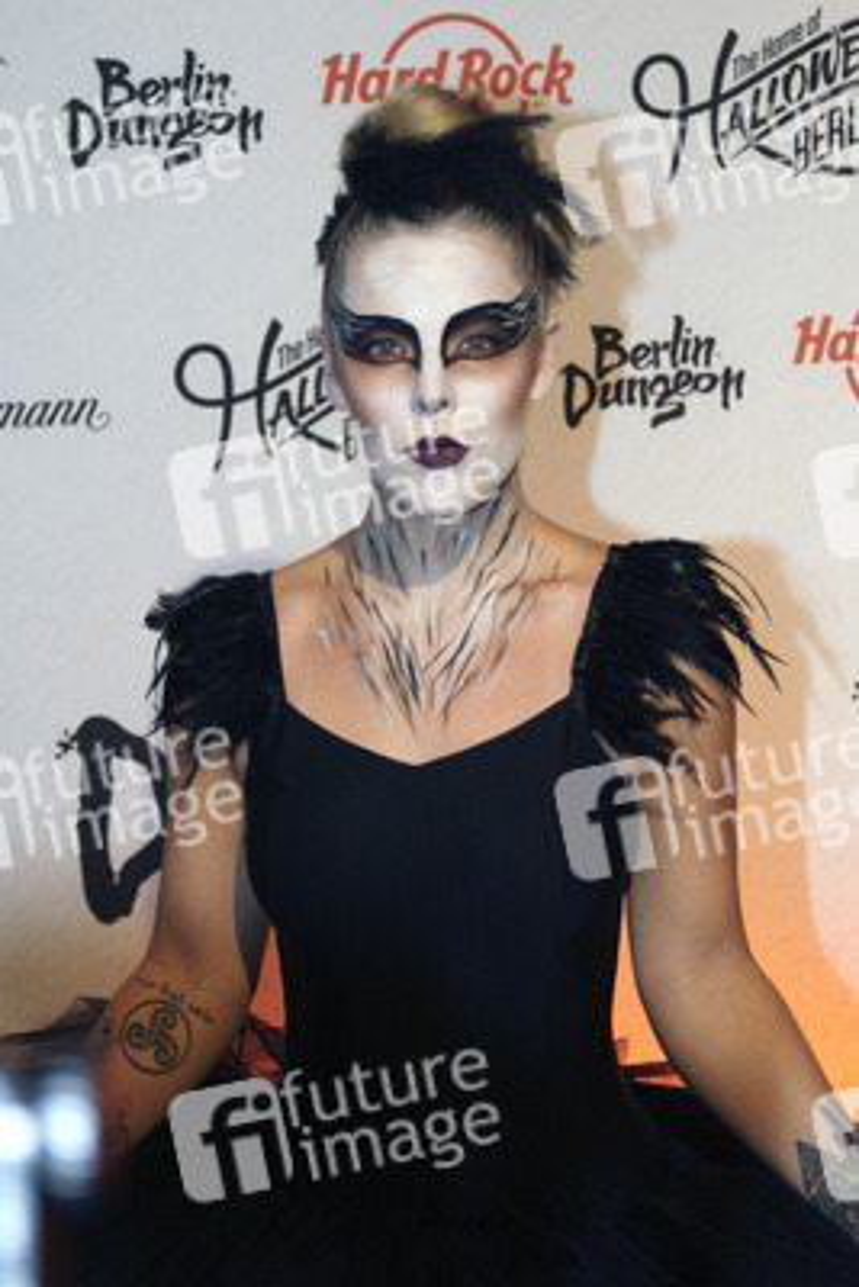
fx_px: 3218
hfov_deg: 15.2
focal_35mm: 90
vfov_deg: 22.6
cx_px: 430
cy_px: 644
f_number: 5.6
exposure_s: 1/400
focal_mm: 60
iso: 1250
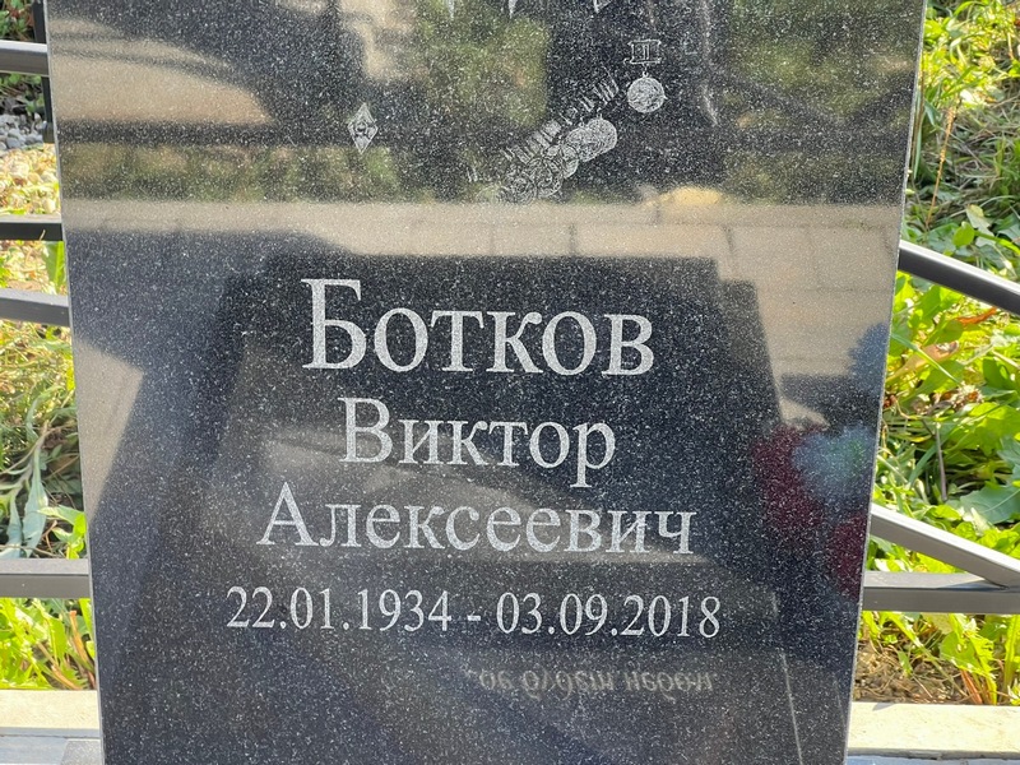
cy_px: 382
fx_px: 2269
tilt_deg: -26.8
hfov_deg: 25.3
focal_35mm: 77
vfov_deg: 19.1
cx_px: 510
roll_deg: -0.5
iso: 50
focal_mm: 9
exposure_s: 1/99
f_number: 2.8
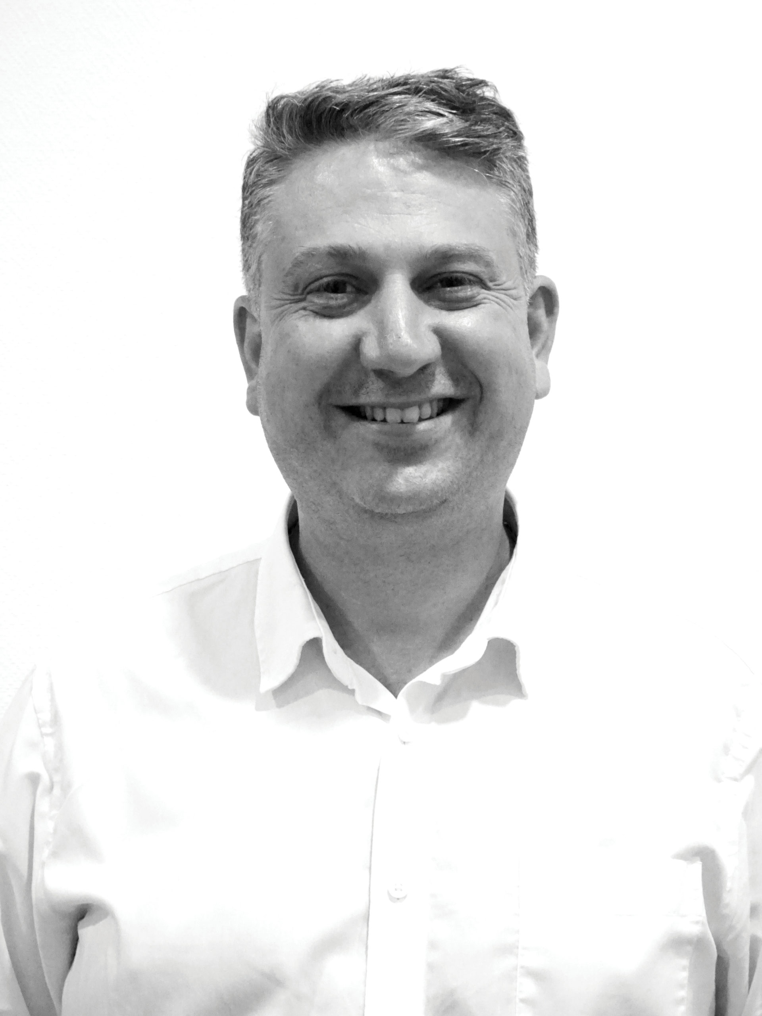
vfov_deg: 34.3
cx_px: 381
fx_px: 1644
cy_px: 508
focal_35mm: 56
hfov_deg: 26.1
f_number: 4.5
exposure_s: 1/100
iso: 1000
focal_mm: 9.52
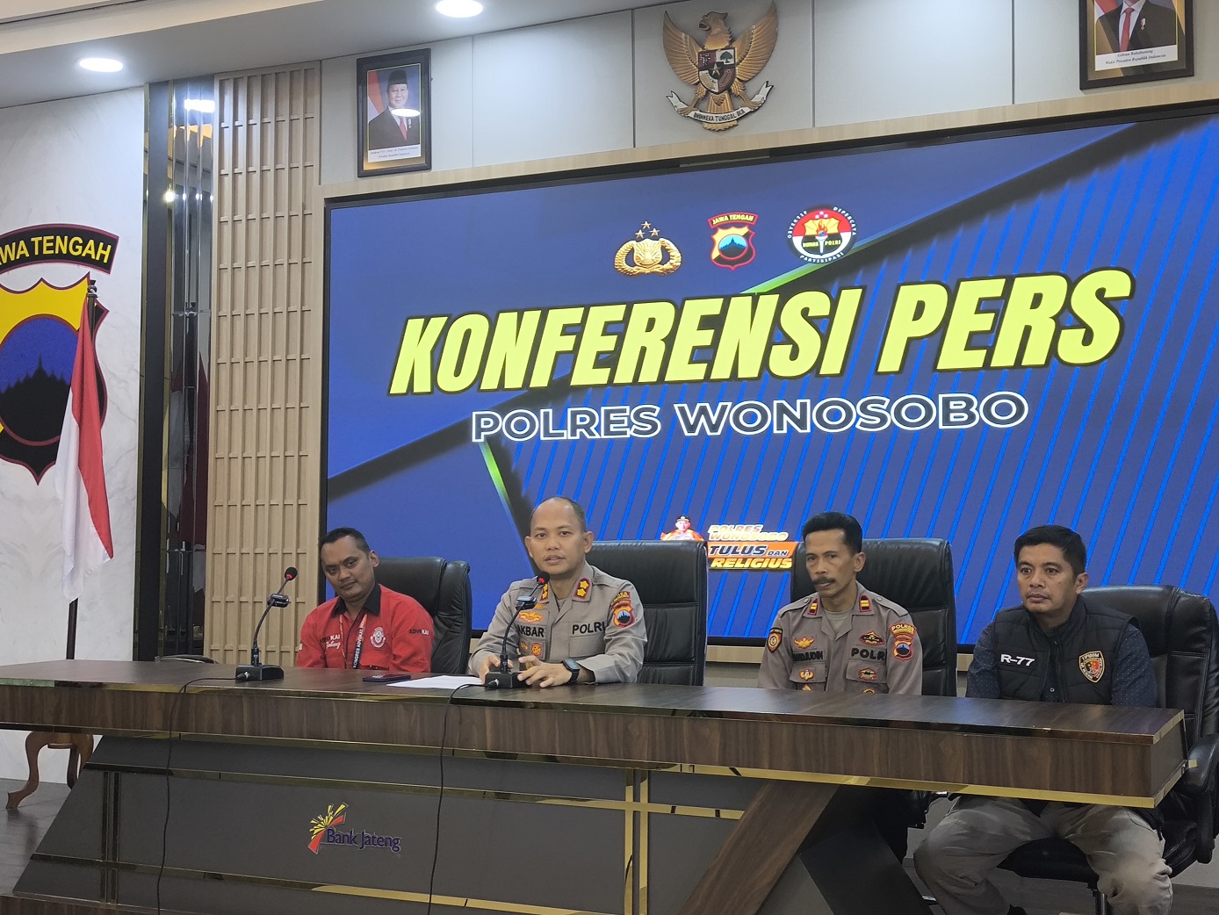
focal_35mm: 44
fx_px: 1550
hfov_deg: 42.9
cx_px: 610
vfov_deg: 32.9
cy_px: 458
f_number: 1.7
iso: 320
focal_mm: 4.71
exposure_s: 1/50
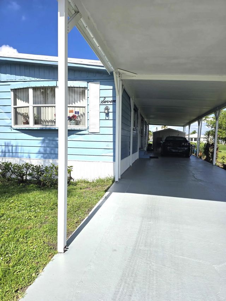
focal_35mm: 23
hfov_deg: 58.9
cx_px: 113
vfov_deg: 73.9
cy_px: 150
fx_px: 200
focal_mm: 6.3
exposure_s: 1/1395
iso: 12
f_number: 1.7
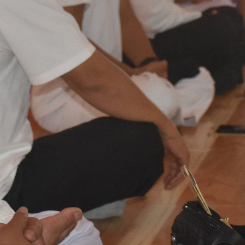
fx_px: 1409
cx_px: 98
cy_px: 31
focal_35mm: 176
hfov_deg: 9.9
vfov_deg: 9.9
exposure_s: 1/100
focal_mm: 38
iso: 800
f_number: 5
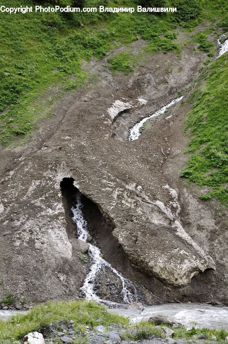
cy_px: 172
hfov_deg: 15.7
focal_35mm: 87
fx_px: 829
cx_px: 114
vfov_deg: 23.4
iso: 640
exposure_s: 1/800
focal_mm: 58
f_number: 7.1
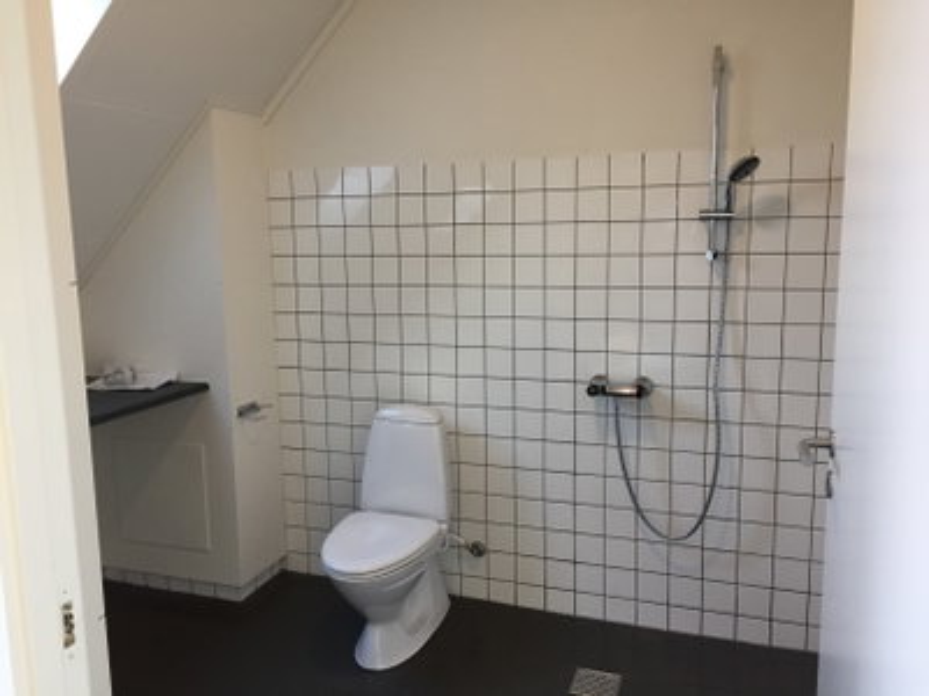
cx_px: 464
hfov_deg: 61.7
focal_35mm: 29
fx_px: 778
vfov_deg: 48.2
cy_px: 348
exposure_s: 1/33
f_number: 2.2
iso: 80
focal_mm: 4.15
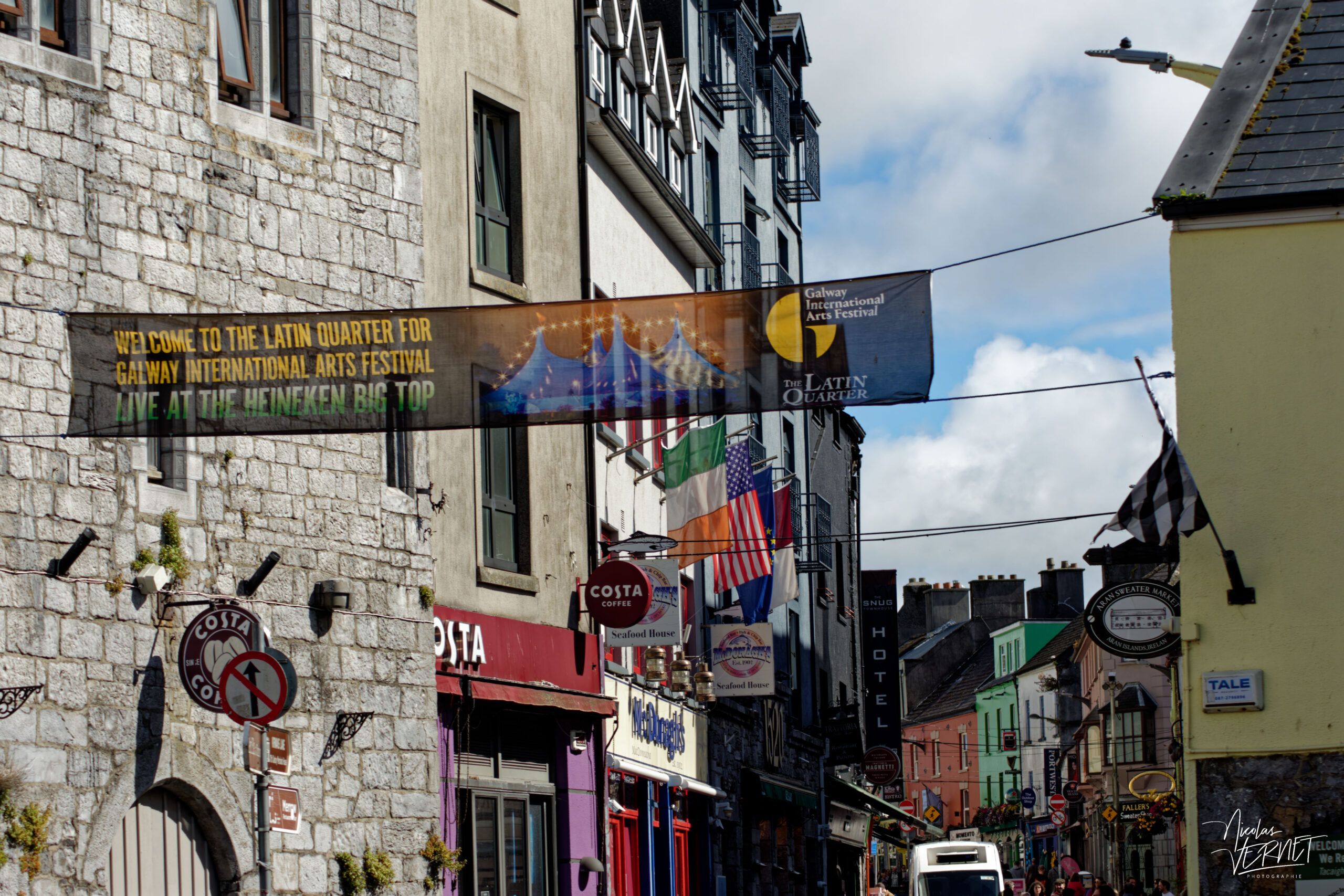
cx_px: 672
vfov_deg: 13.0
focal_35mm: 105
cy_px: 448
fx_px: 3920
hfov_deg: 19.5
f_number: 8
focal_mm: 70
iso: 320
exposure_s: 1/1000
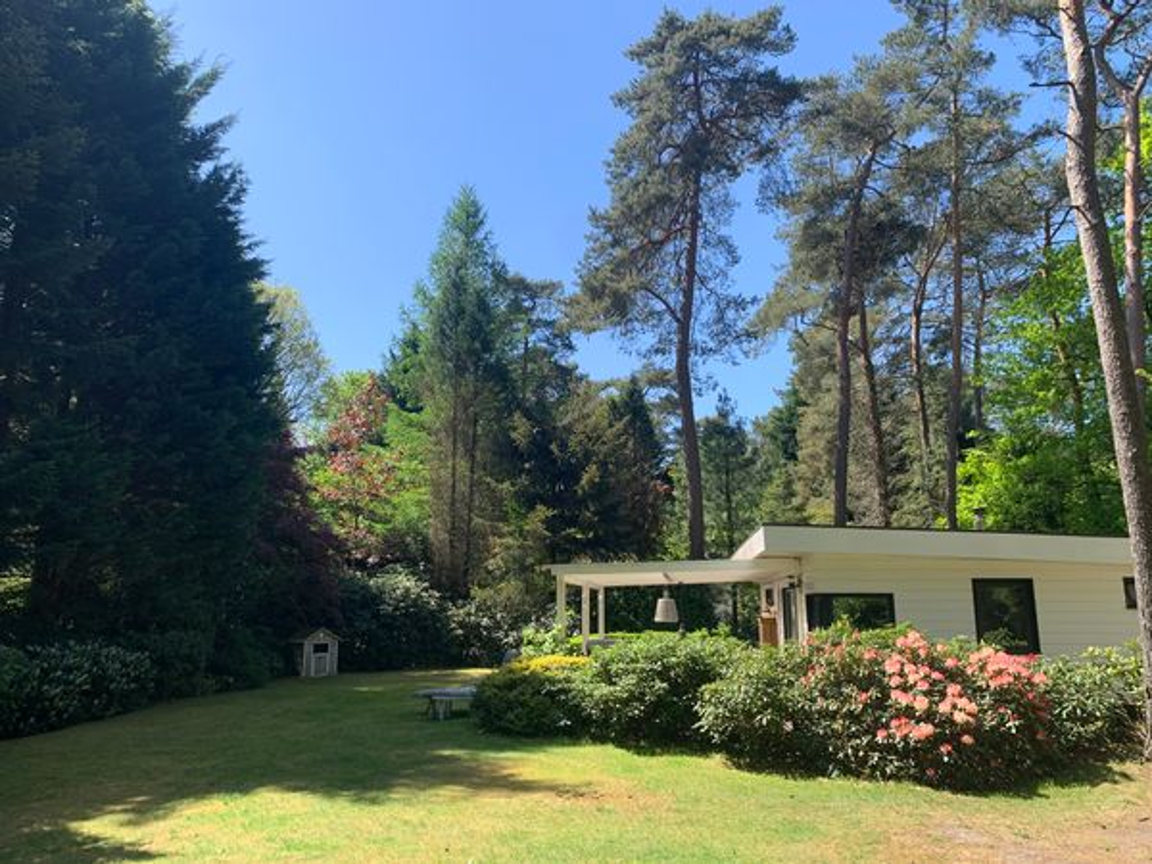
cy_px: 432
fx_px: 865
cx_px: 576
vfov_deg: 53.1
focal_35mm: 26
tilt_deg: +11.7
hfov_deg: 67.3
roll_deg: -0.5
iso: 25
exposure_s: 1/894
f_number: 1.8
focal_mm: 4.25
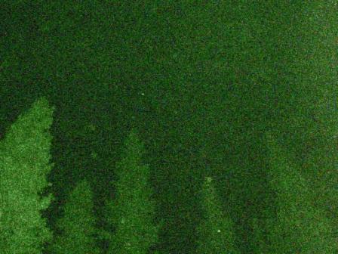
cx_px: 169
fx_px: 371
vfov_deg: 37.7
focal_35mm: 38
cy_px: 127
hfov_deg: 49.0
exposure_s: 1/45
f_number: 3.3
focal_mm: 6.3
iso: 160
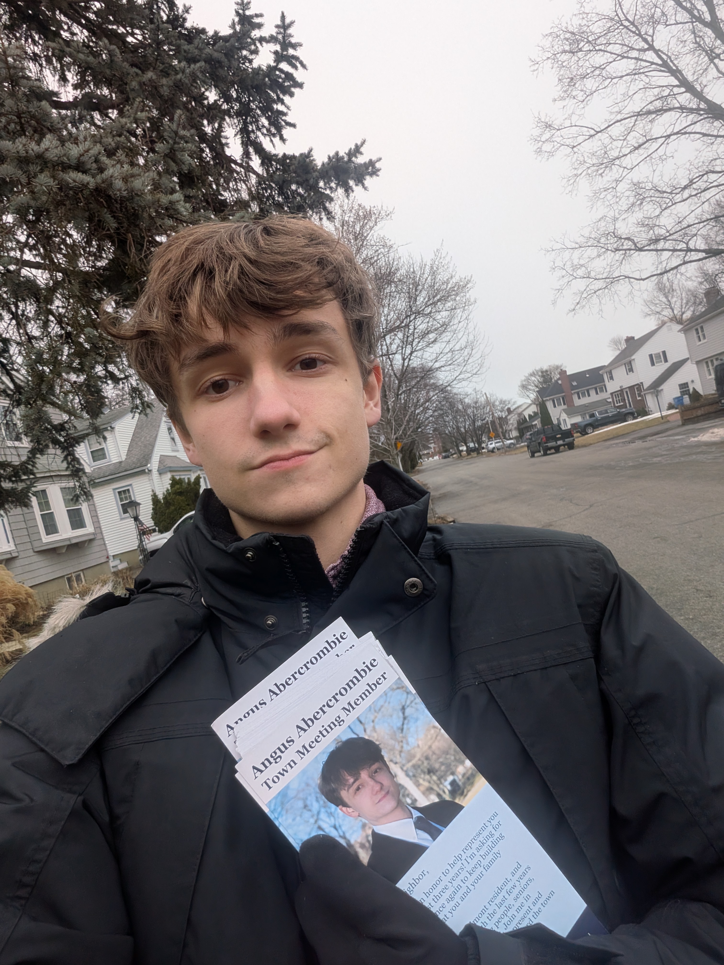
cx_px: 362
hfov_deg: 63.4
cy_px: 482
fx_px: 586
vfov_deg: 79.0
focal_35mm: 21
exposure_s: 1/100
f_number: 2.2
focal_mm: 2.74
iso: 83
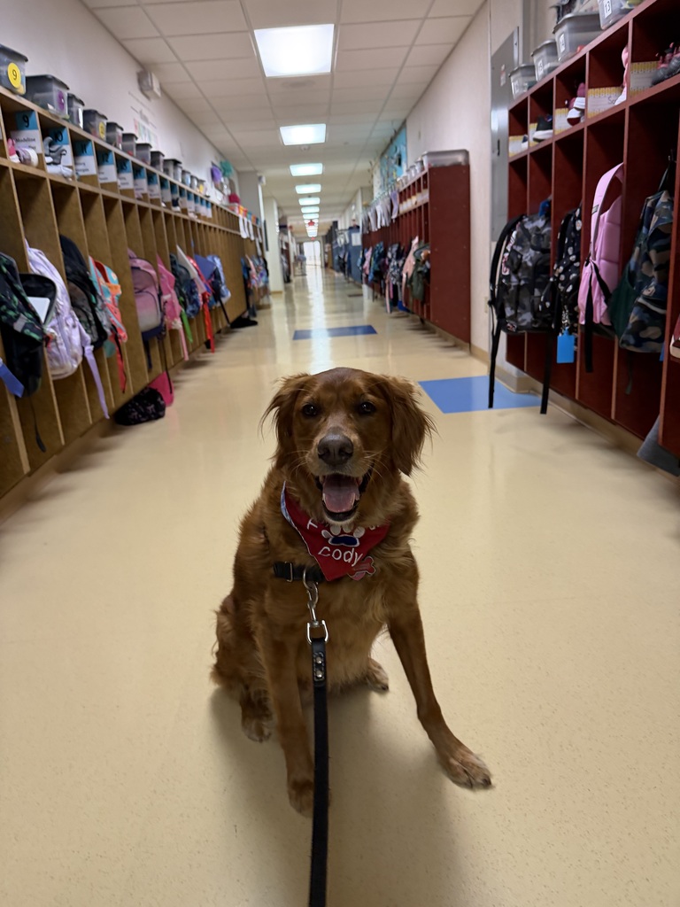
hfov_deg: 56.8
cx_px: 340
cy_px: 454
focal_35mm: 24
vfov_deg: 71.6
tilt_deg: -17.4
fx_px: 629
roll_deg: +4.3
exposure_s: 1/60
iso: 250
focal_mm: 6.76
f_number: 1.78
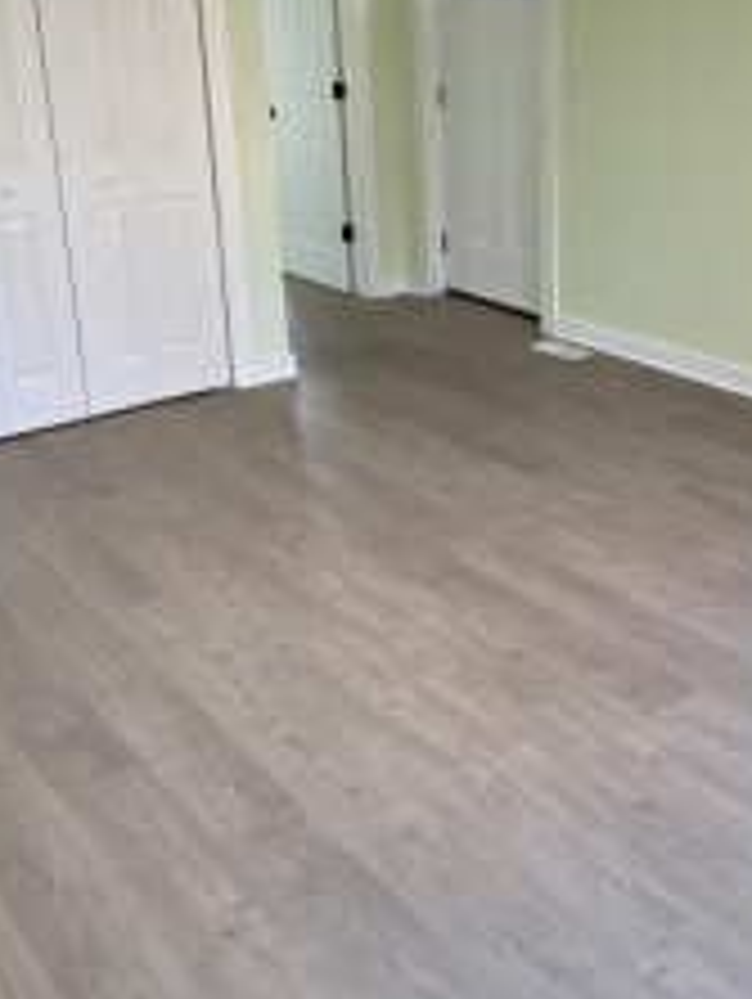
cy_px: 380
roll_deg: +0.9
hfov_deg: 34.1
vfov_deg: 44.4
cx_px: 495
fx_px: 1214
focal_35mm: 42
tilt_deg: -18.2
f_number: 2.2
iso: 400
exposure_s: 1/120
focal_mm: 2.22
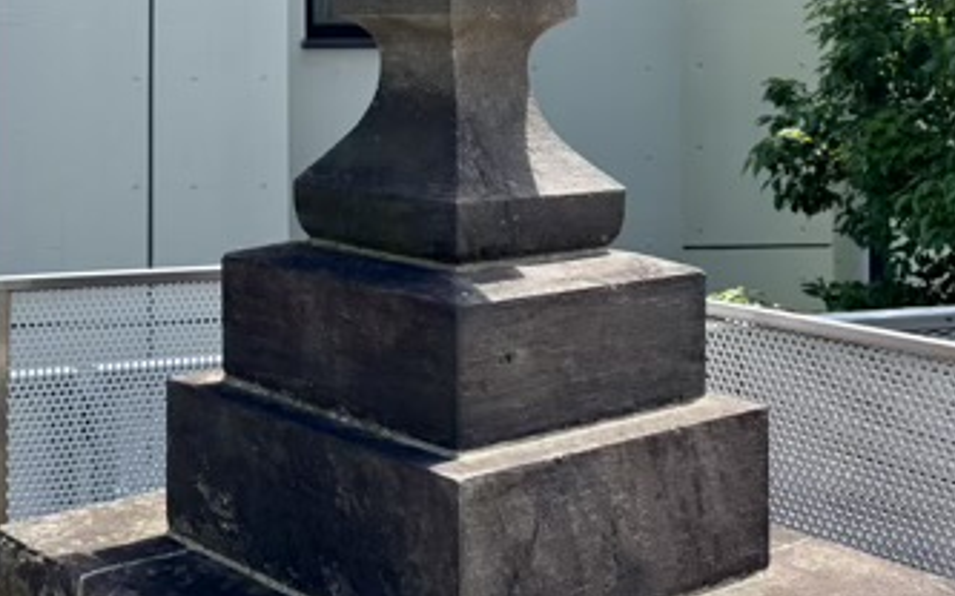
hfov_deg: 34.1
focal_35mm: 58
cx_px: 192
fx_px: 1509
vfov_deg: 21.6
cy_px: 1
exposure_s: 1/1058
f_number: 1.6
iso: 50
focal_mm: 5.96
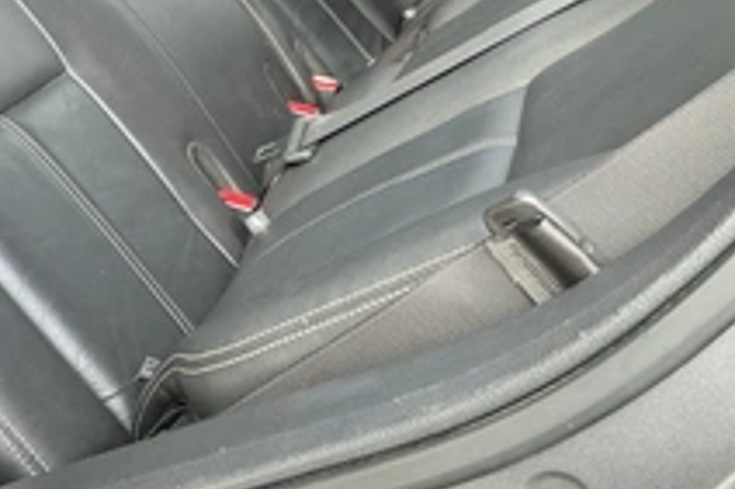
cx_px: 163
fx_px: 1122
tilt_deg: -25.7
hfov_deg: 35.3
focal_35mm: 55
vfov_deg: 23.5
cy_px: 0
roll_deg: -31.5
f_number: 1.8
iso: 64
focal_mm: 3
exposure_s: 1/95
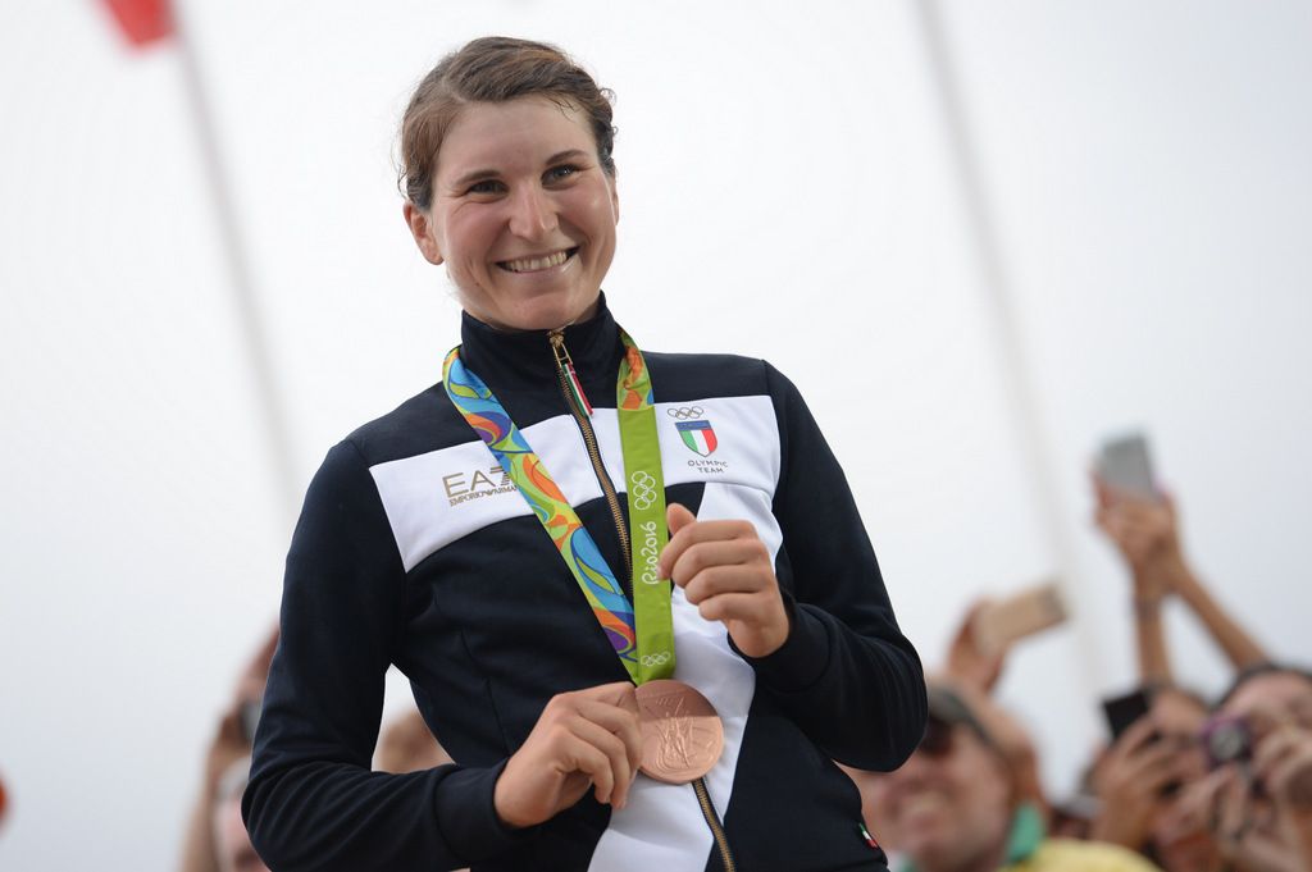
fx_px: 7283
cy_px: 436
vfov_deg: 6.9
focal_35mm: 200
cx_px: 656
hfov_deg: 10.3
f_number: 4
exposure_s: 1/400
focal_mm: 200
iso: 800
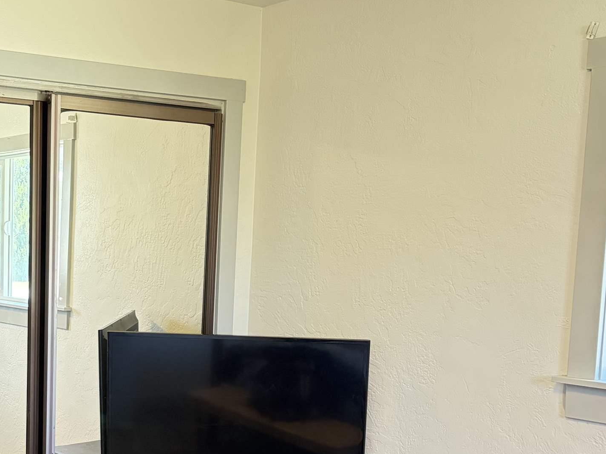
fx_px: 981
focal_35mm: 56
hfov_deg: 32.6
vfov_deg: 25.7
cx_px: 62
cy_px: 350
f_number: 1.6
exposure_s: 1/60
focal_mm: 5.96
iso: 400
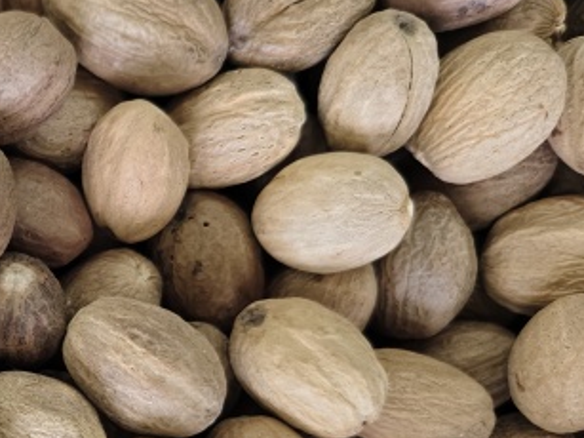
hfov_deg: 28.0
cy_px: 339
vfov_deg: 24.1
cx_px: -122
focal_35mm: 60
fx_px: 1012
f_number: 1.88
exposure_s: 1/50
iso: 397
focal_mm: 5.56
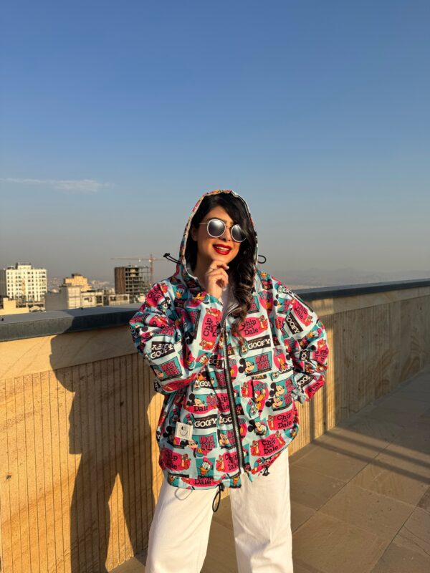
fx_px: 398
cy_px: 286
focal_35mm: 24
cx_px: 215
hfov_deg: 56.8
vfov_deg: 71.6
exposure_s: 1/3247
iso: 80
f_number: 1.78
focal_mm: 6.76
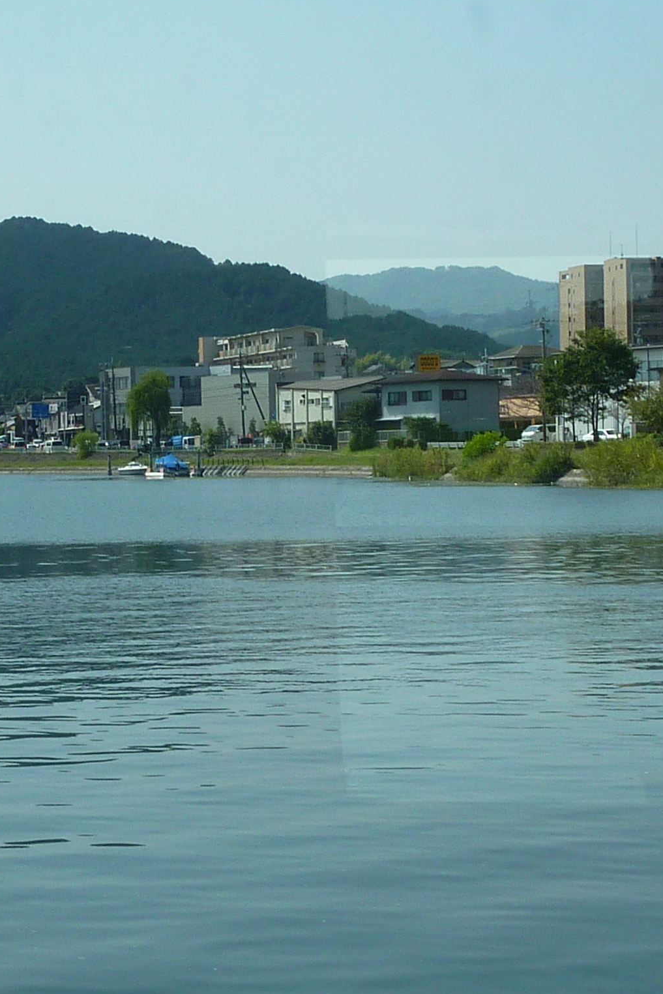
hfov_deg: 15.5
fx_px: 2430
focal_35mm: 88
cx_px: 201
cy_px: 496
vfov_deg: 23.1
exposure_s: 1/500
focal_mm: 5.7
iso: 80
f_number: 5.6
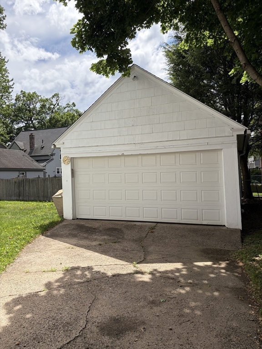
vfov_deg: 67.3
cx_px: 131
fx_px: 262
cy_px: 174
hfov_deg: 53.1
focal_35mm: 26
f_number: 1.6
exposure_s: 1/3279
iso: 50
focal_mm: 5.96
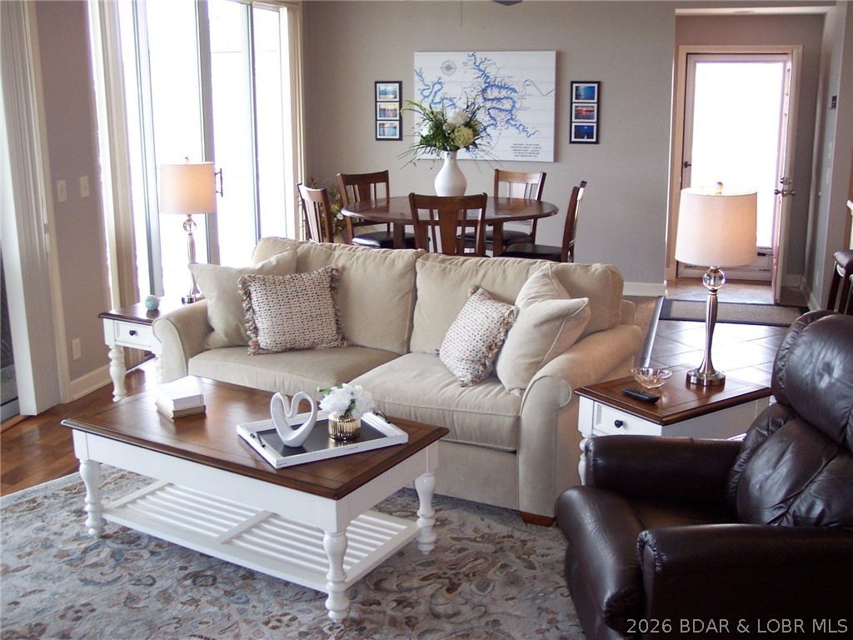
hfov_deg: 49.0
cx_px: 426
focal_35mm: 38
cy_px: 320
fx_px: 936
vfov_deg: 37.7
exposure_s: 1/45
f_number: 2.8
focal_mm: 8
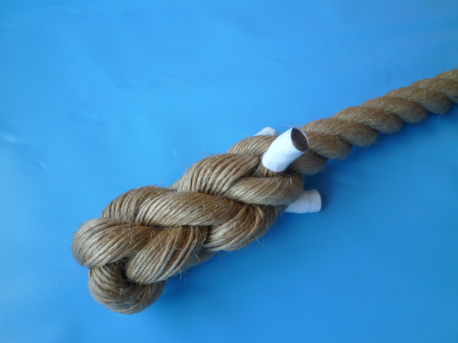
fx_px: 357
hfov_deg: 65.3
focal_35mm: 27
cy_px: 172
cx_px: 229
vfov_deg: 51.4
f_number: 2.9
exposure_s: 1/40
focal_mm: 4.8
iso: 80
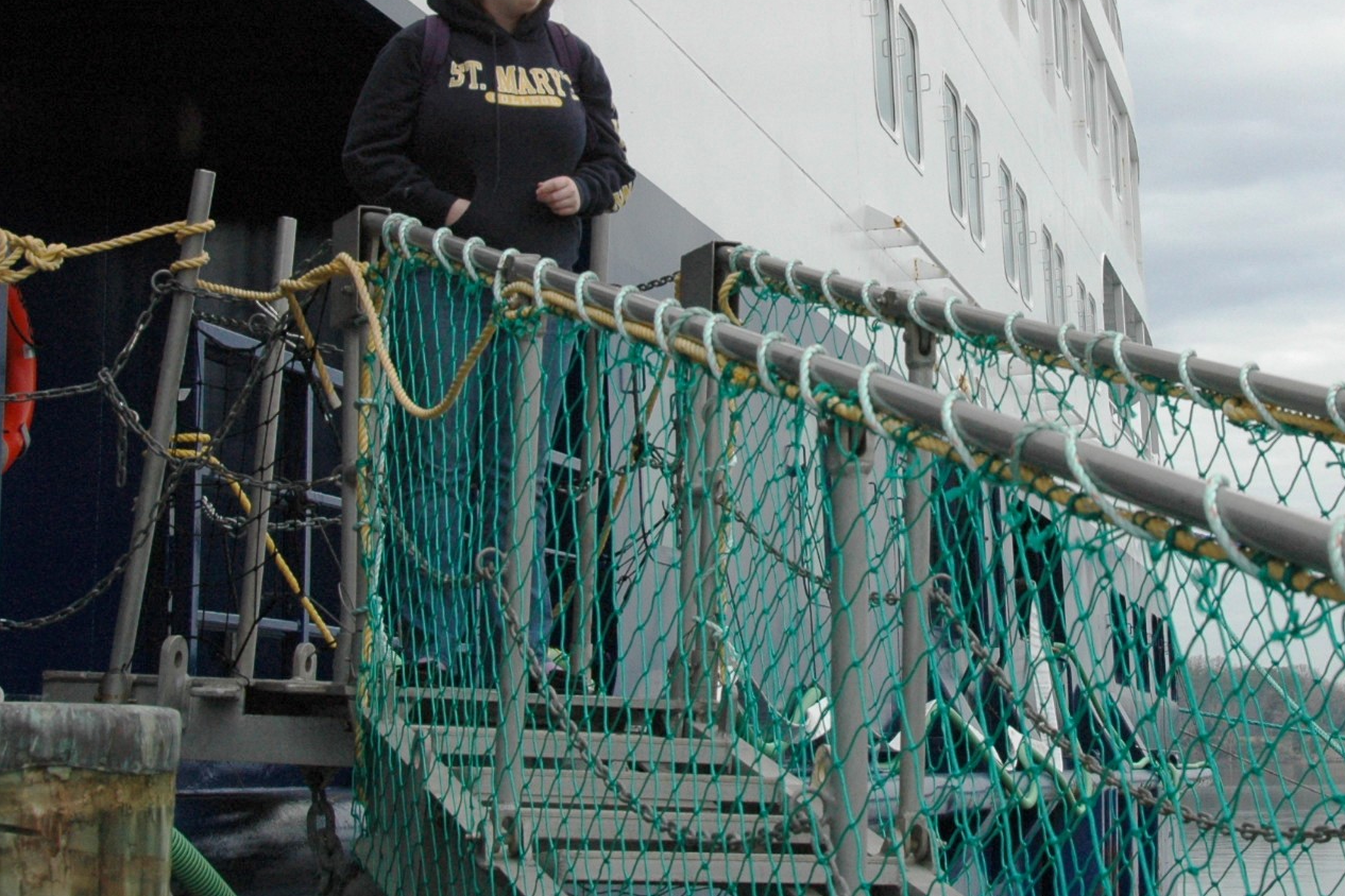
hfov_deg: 26.2
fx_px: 2872
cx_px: 934
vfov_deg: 17.7
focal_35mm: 77
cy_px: 249
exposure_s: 1/500
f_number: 11
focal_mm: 29
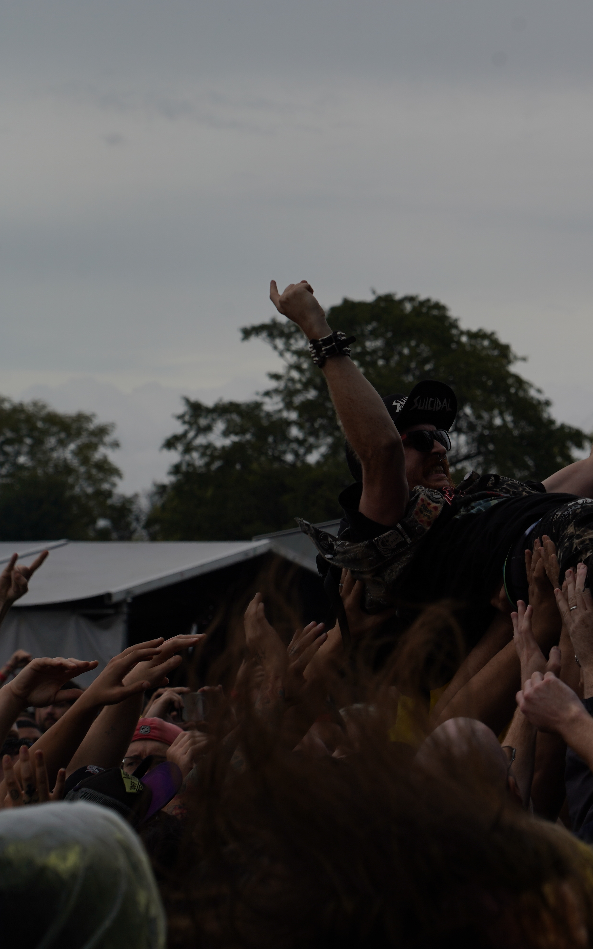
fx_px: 4163
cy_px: 473
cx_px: 676
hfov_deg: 8.1
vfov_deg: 13.0
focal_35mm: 161
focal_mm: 105
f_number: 8
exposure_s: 1/640
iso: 100
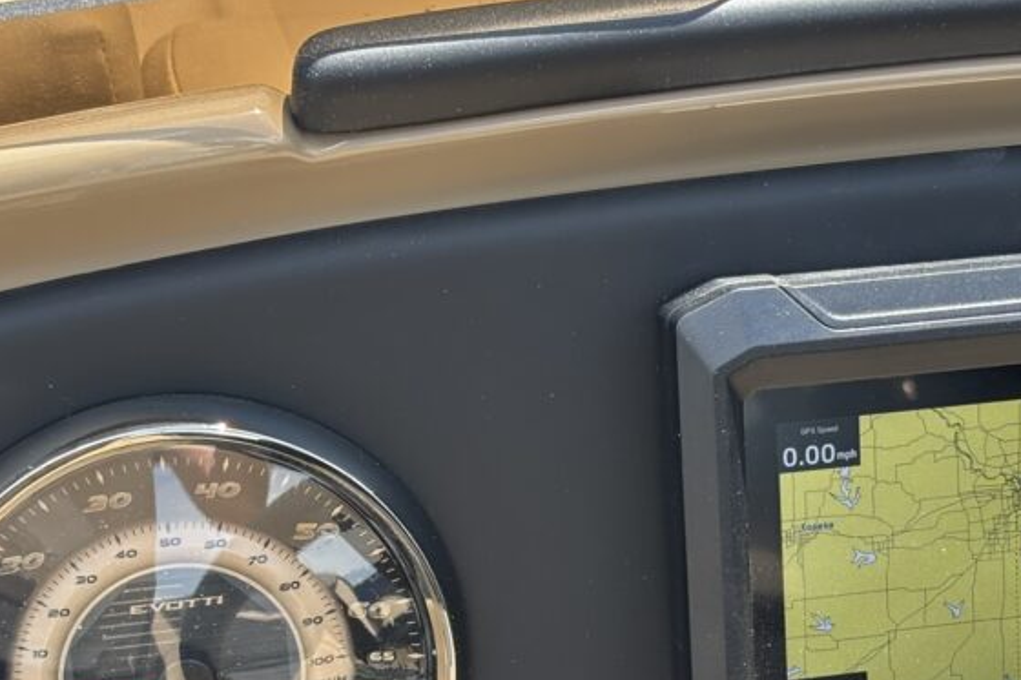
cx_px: 666
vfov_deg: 13.2
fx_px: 2920
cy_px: 521
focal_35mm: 103
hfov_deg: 19.8
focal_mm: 5.96
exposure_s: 1/553
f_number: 1.6
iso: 32
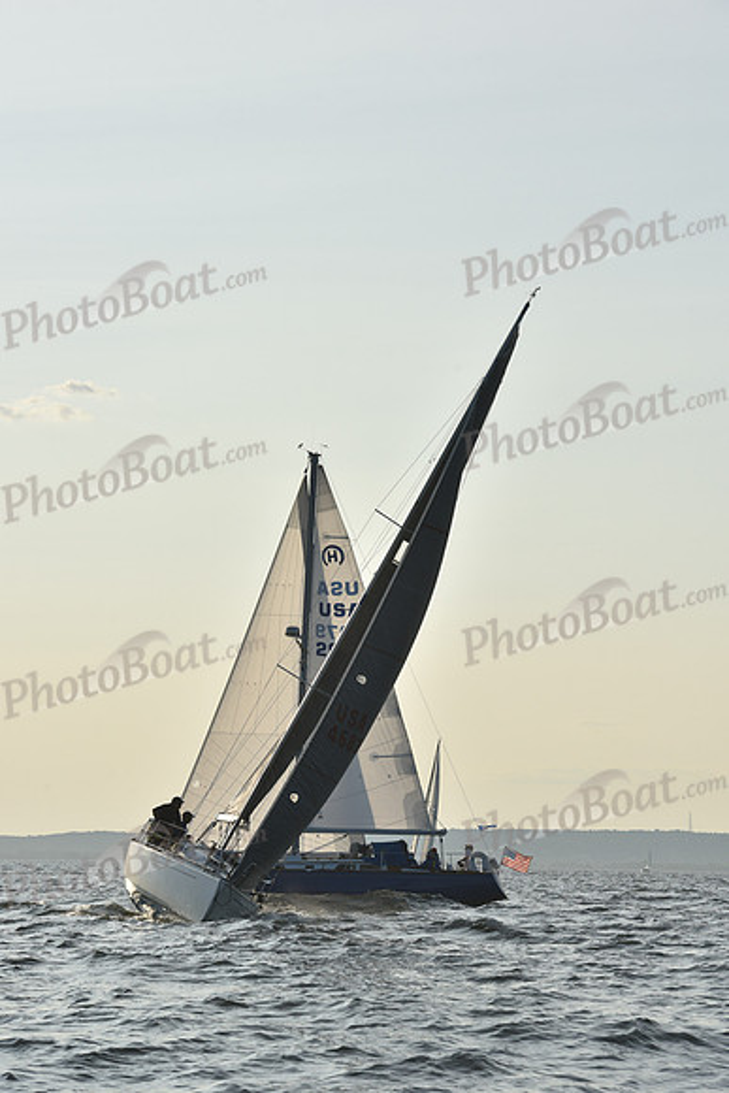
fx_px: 3400
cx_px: 364
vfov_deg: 18.3
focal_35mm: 112
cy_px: 546
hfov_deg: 12.2
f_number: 11
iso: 320
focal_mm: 112
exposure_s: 1/1000
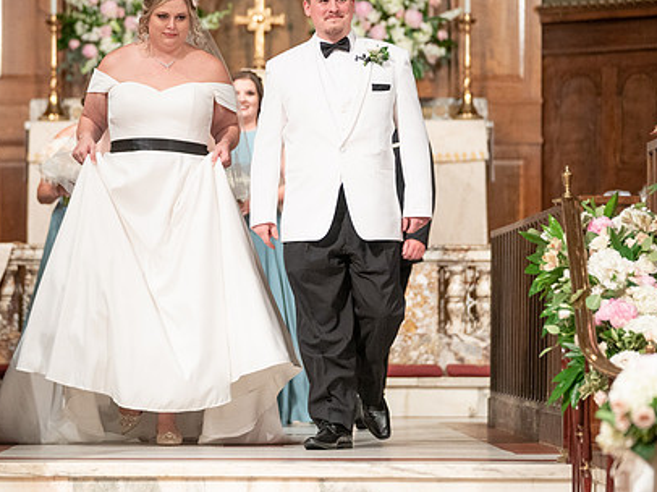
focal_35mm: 183
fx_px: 3471
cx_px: 234
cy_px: 197
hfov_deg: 10.8
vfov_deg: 8.1
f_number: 2.8
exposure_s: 1/160
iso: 2000
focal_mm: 124
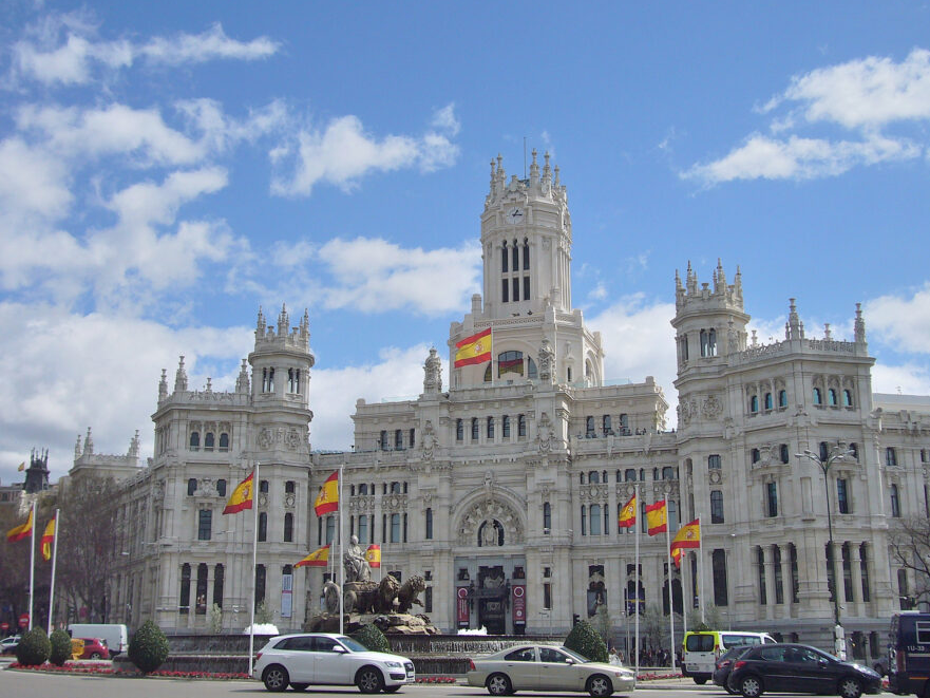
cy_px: 342
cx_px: 464
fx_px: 1155
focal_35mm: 43
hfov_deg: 43.8
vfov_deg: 33.6
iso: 80
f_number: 6.3
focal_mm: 6.1
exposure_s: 1/500
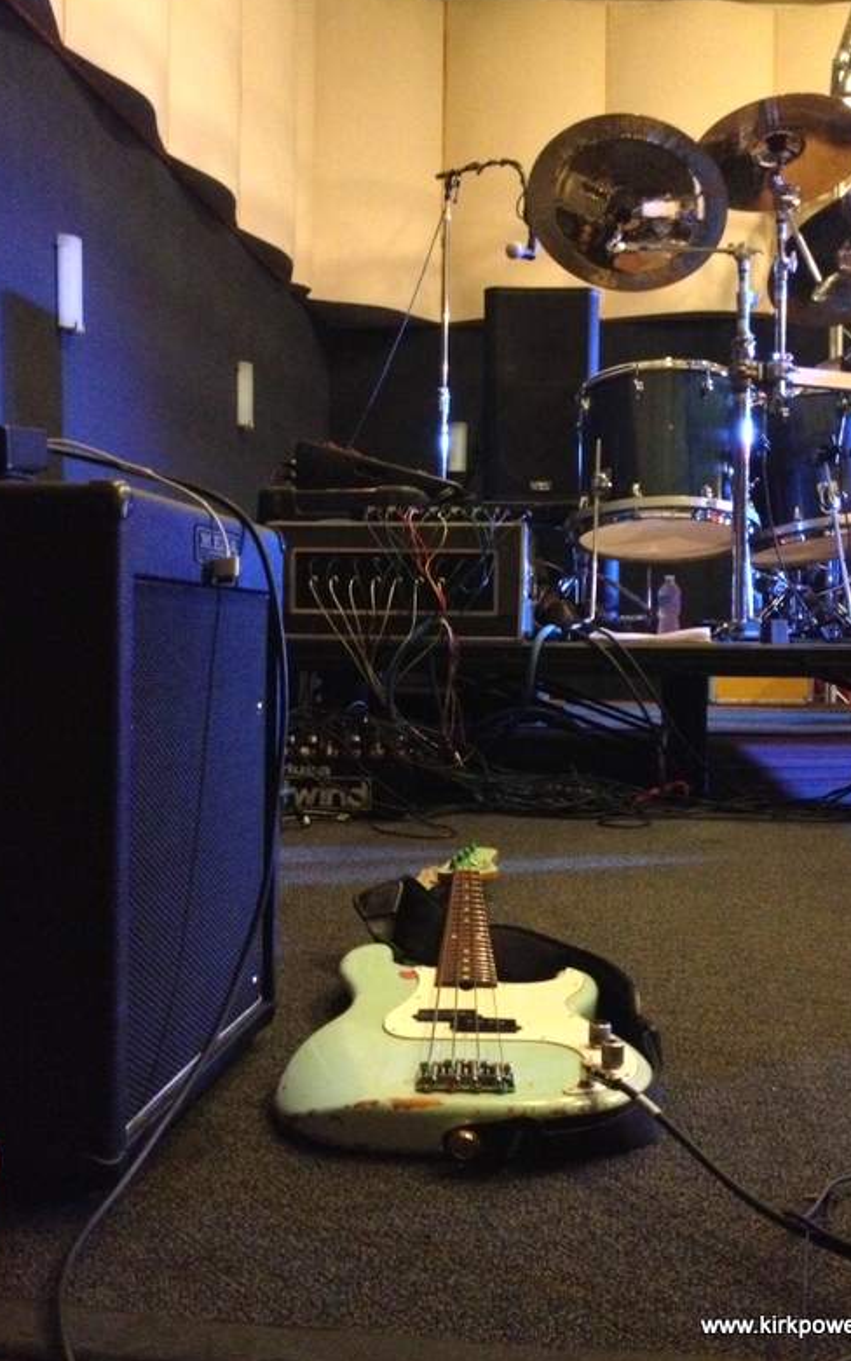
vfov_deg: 51.5
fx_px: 1410
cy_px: 671
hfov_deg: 33.6
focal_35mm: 38
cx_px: 445
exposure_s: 1/15
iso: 800
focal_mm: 4.28
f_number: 2.4
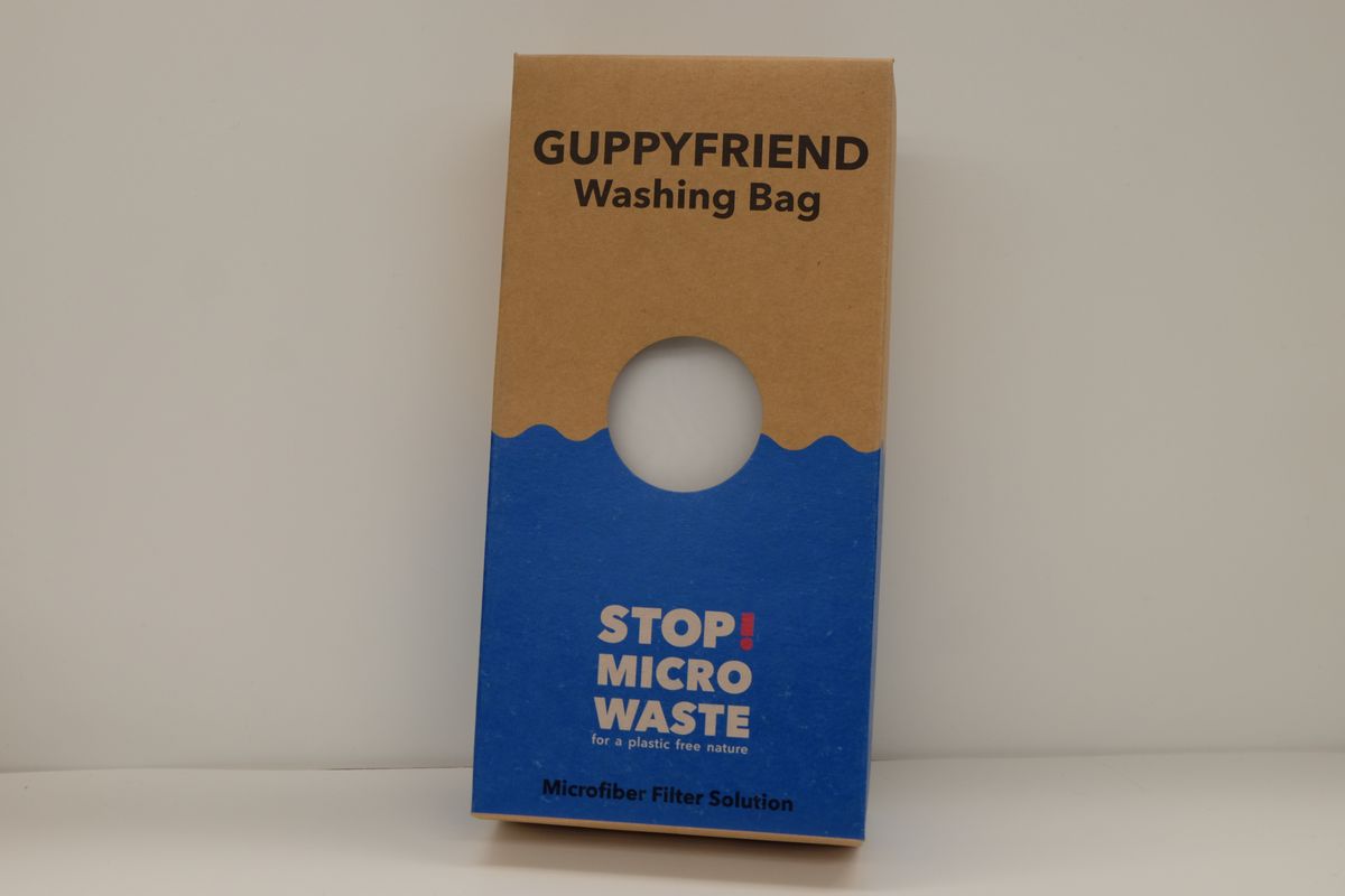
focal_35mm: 40
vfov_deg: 33.4
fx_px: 1494
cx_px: 672
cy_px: 448
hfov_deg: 48.5
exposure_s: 1/34
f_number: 4.5
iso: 400
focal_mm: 26.9
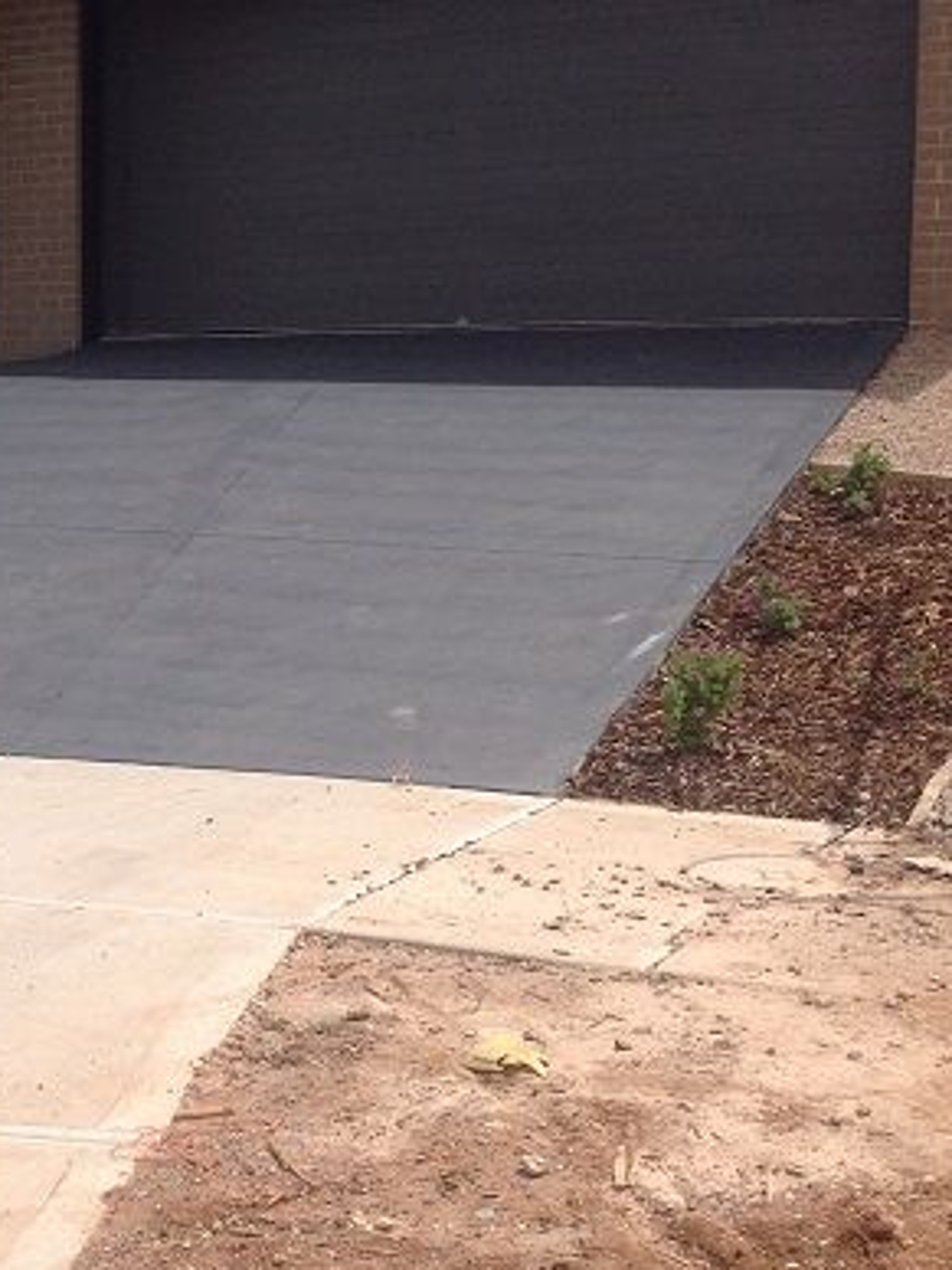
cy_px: 540
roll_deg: -1.4
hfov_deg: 20.5
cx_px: 70
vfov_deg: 27.7
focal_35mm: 70
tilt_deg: -7.0
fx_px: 2567
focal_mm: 4.28
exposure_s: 1/2519
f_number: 2.4
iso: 50
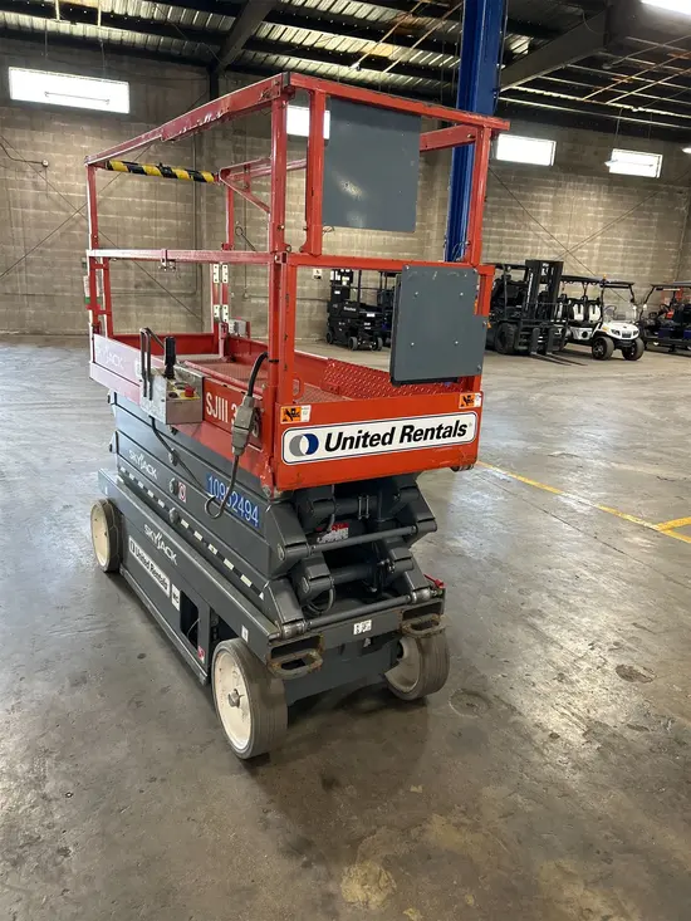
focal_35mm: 26
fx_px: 692
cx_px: 346
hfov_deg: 53.1
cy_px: 460
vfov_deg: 67.3
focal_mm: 5.7
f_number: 1.5
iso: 160
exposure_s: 1/60
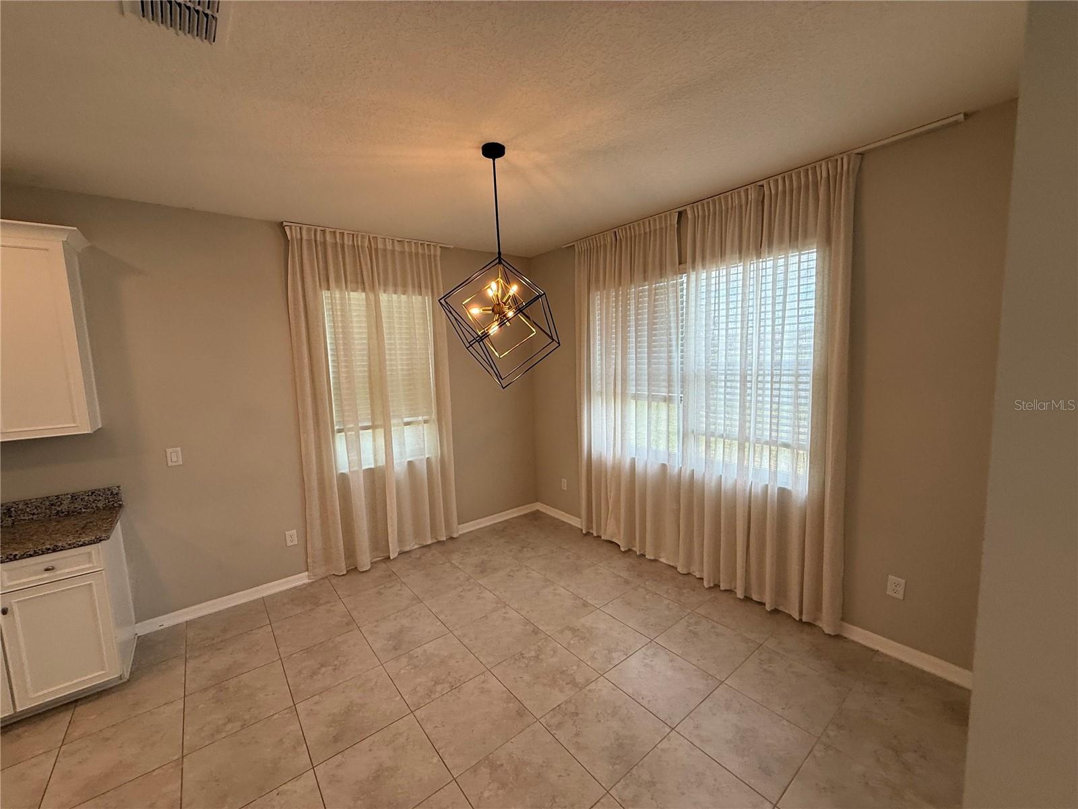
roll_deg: +1.3
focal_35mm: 14
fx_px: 436
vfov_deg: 85.7
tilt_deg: -5.2
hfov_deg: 102.1
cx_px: 539
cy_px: 404
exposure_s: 1/120
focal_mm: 2.22
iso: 50
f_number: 2.2
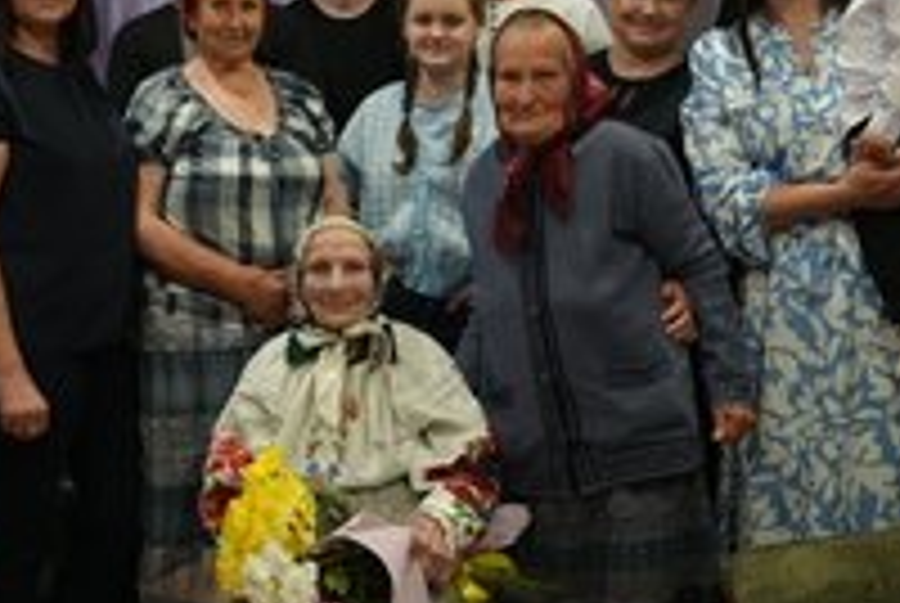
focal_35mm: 56
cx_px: 360
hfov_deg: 35.5
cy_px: 182
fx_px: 1402
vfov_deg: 24.1
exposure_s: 1/160
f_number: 4
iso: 10000
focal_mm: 28
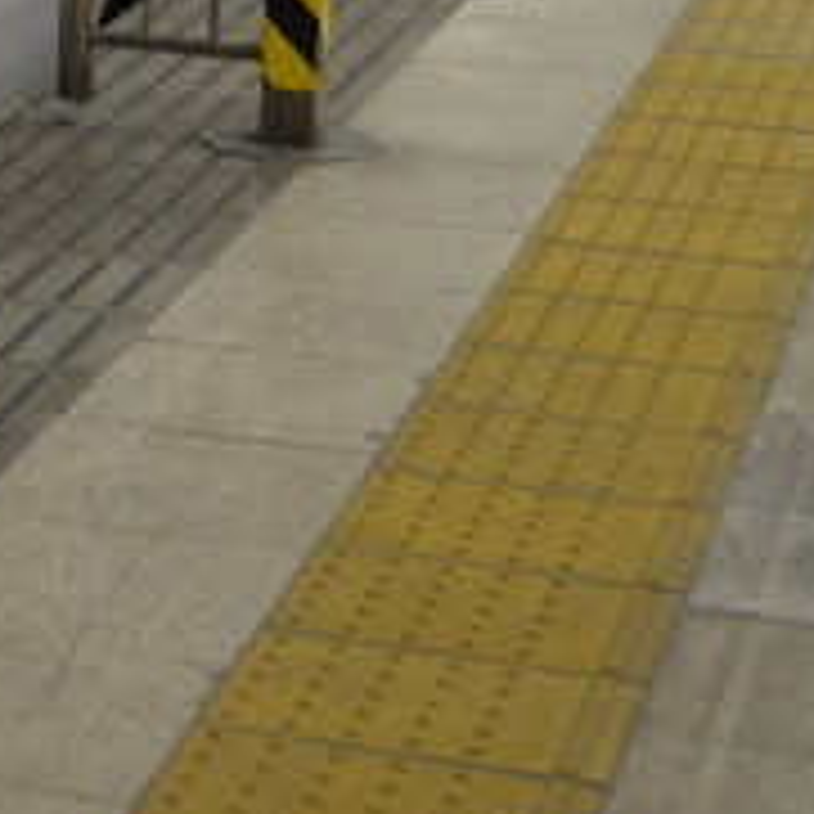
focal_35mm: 146
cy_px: -369
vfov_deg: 11.5
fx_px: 3884
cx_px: -571
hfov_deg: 11.3
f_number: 4.2
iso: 400
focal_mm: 26
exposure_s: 1/25
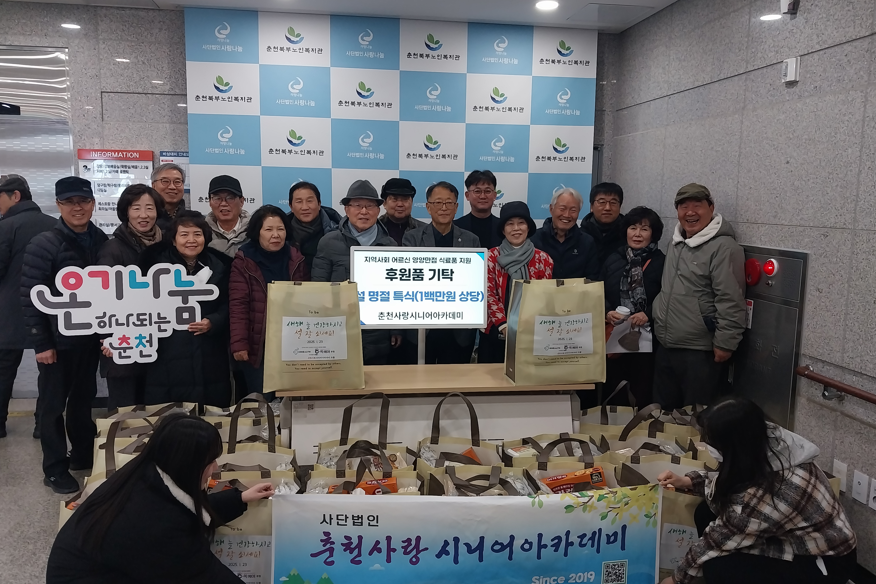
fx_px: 681
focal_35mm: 28
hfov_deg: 65.5
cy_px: 287
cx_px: 444
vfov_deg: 46.4
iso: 160
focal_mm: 4
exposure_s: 1/60
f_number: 1.8
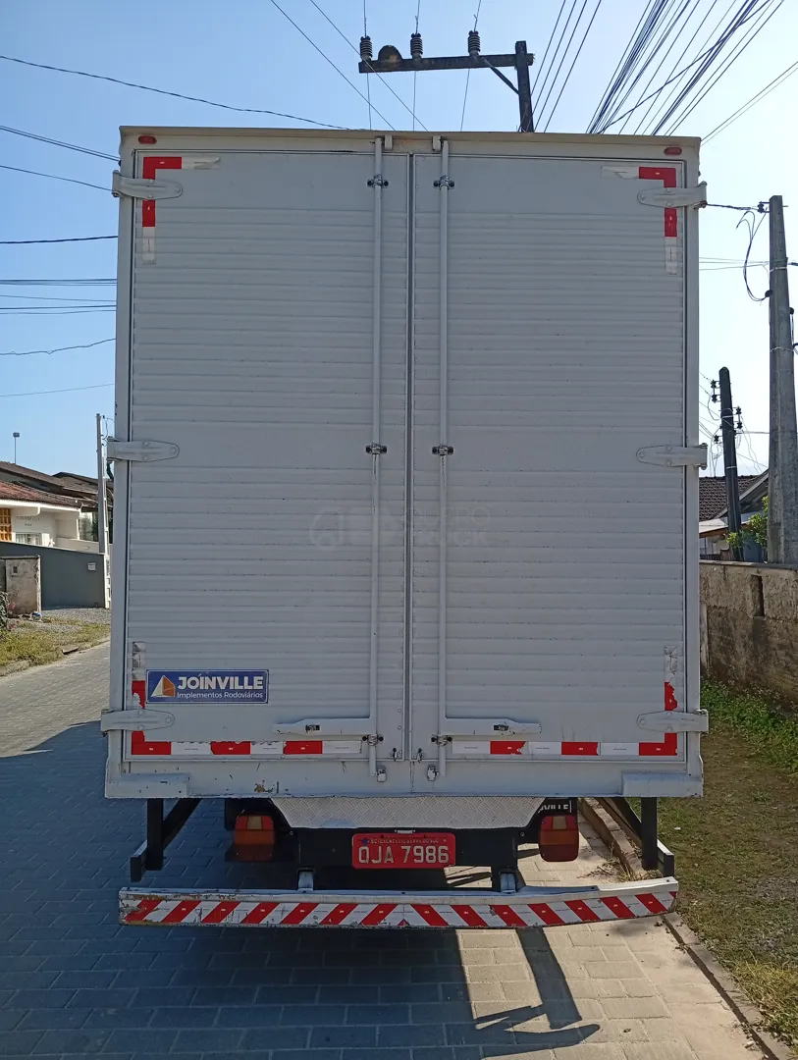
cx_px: 399
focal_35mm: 27
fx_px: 828
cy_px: 530
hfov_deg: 51.5
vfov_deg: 65.3
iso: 50
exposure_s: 1/495
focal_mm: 3.98
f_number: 1.8
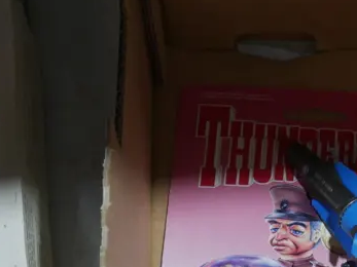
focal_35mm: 195
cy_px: 340
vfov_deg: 7.5
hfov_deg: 9.9
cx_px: 466
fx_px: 2010
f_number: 5.4
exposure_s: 1/80
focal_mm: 33
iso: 800
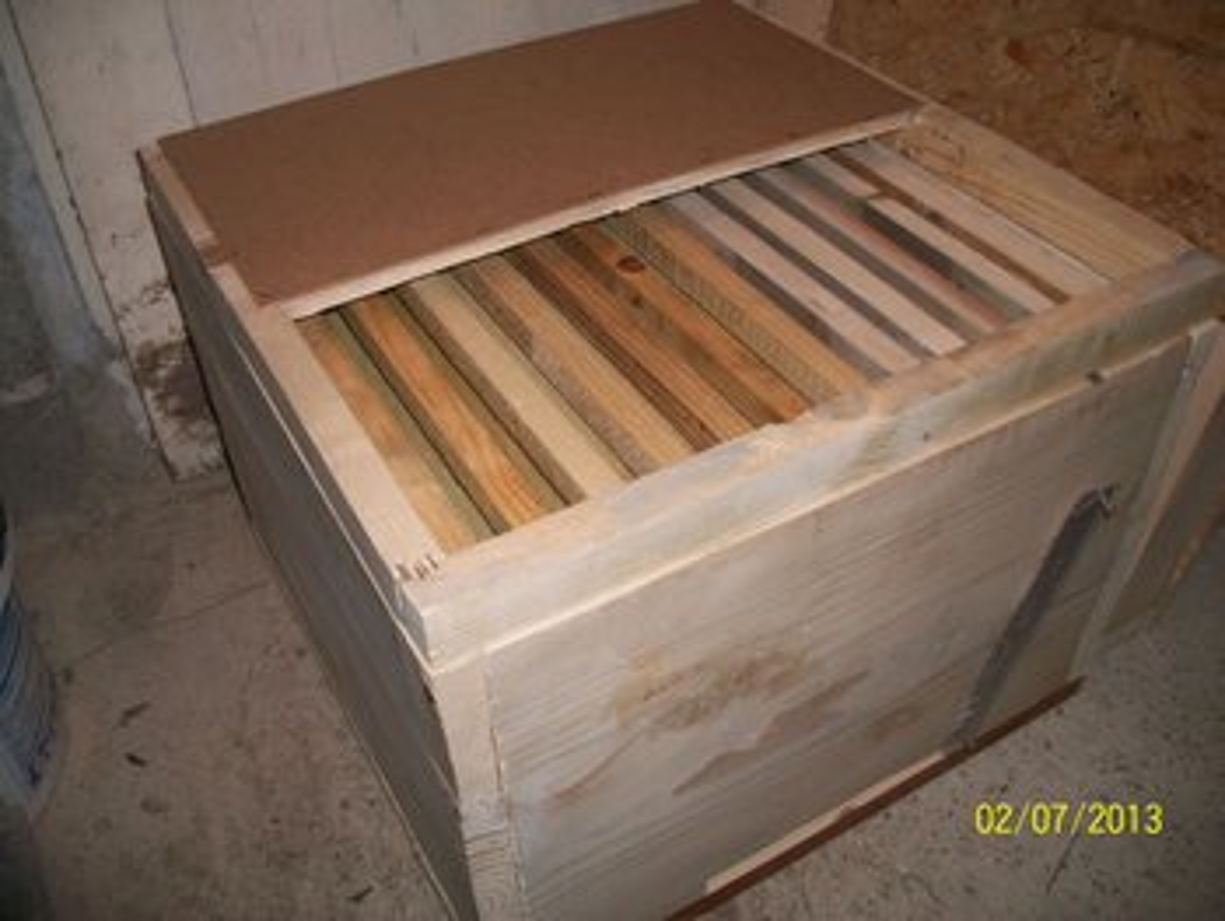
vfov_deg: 44.2
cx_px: 612
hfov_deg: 56.8
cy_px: 460
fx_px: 1133
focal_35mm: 32
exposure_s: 1/30
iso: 80
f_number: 2.9
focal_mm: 5.7
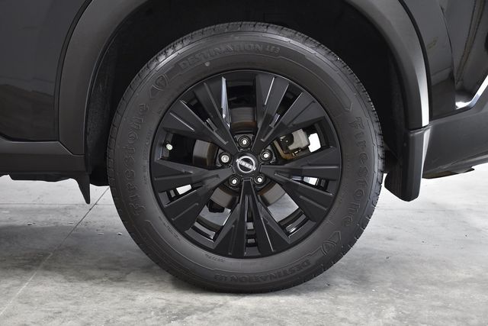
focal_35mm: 48
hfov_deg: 41.1
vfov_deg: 28.1
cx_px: 244
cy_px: 163
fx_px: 651
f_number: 4
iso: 1250
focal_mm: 32
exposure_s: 1/250
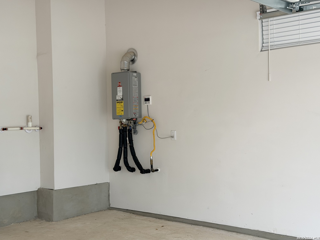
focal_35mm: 48
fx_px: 444
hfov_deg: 39.7
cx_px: 160
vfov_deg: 30.3
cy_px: 120
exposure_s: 1/545
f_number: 1.78
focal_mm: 6.76
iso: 80
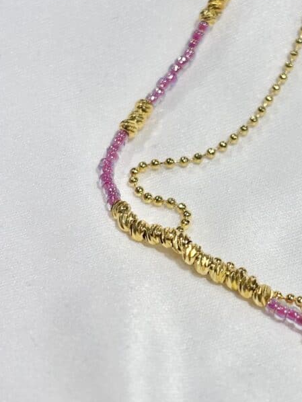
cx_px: 253
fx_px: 1035
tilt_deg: -24.8
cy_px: 194
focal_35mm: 89
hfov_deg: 16.5
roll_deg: -0.5
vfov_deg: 22.0
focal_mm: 5.96
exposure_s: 1/353
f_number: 1.6
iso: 32
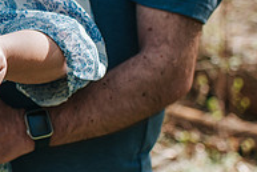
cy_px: 53
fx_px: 1029
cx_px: -74
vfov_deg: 9.5
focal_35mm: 144
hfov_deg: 13.7
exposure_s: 1/1000
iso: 220
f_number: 2.5
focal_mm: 35
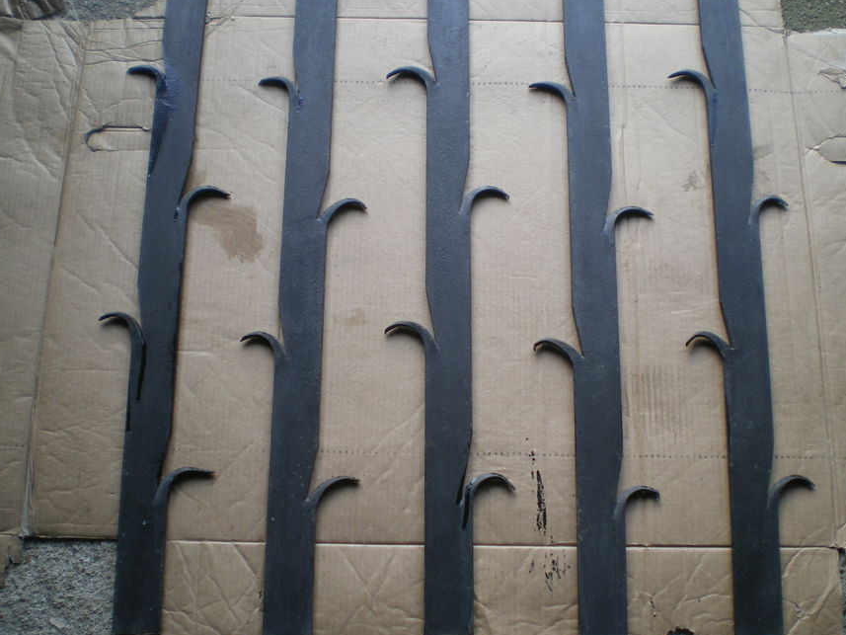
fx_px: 1027
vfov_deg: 34.4
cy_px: 333
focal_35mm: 42
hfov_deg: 44.8
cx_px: 446
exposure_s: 1/50
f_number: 3.1
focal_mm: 6.3
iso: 64
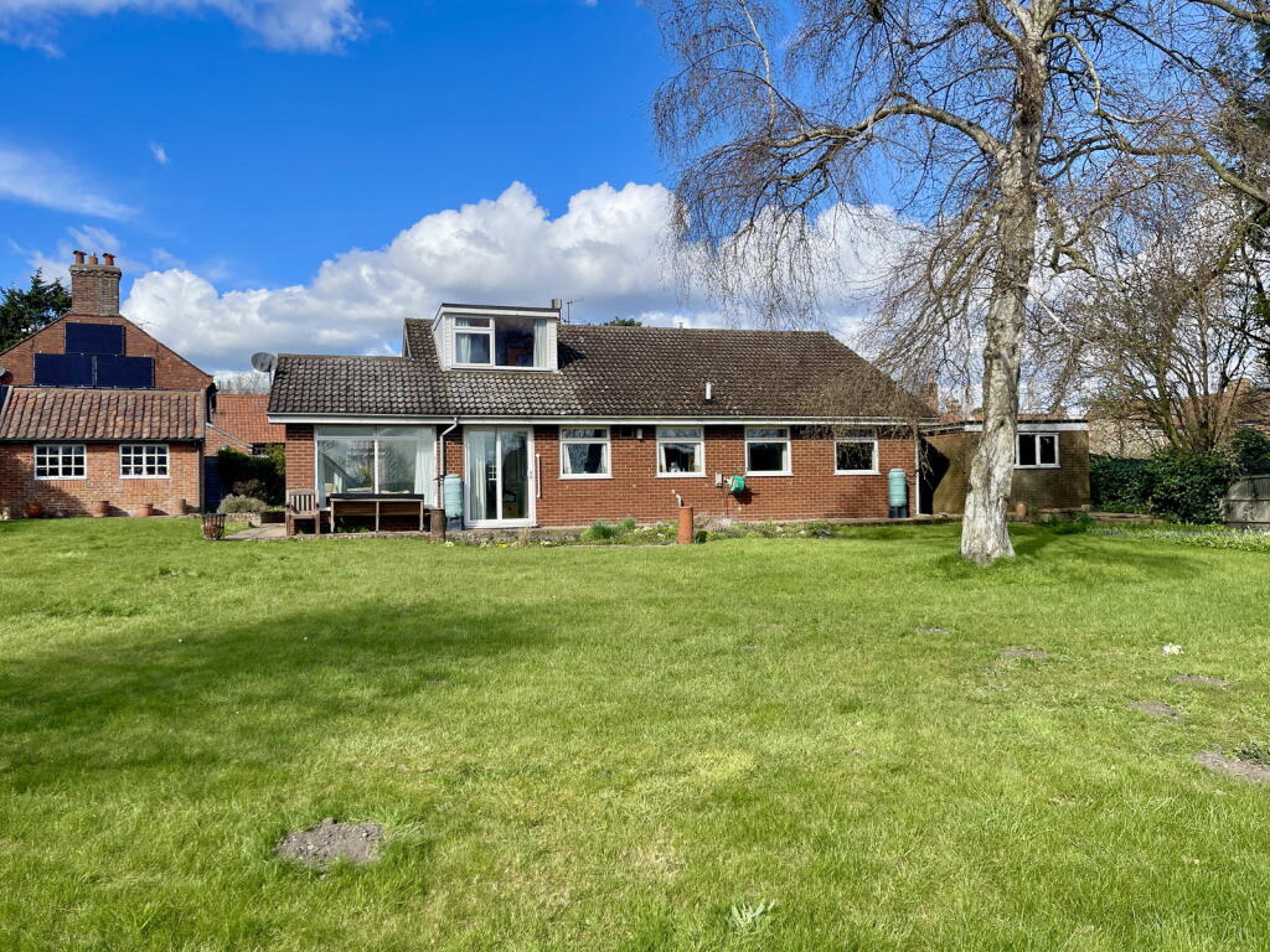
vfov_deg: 54.9
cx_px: 635
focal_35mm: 25
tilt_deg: +1.3
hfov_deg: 69.4
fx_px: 917
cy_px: 476
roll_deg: +1.0
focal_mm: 5.1
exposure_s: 1/2660
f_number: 1.6
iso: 32
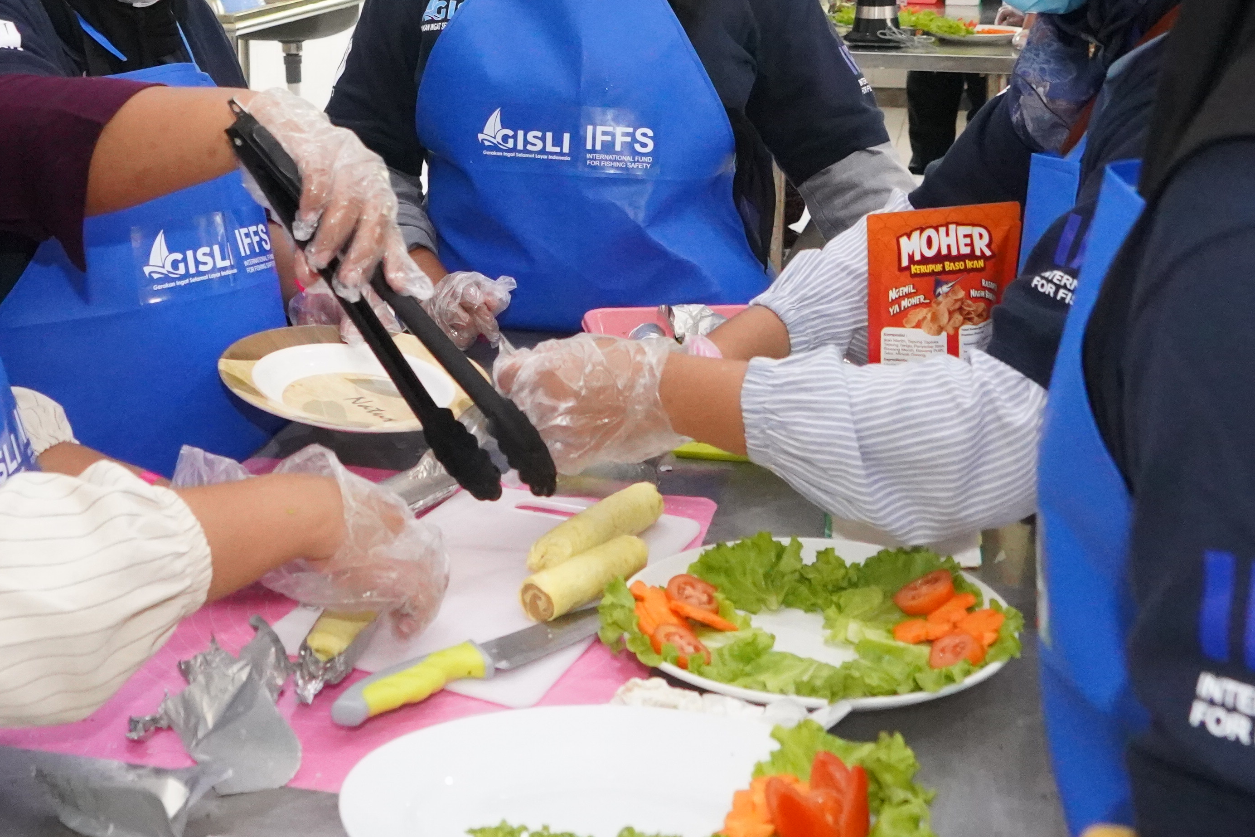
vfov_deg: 25.3
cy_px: 105
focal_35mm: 52
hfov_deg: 37.9
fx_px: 1813
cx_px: 459
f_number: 5.6
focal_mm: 24
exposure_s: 1/125
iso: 12800
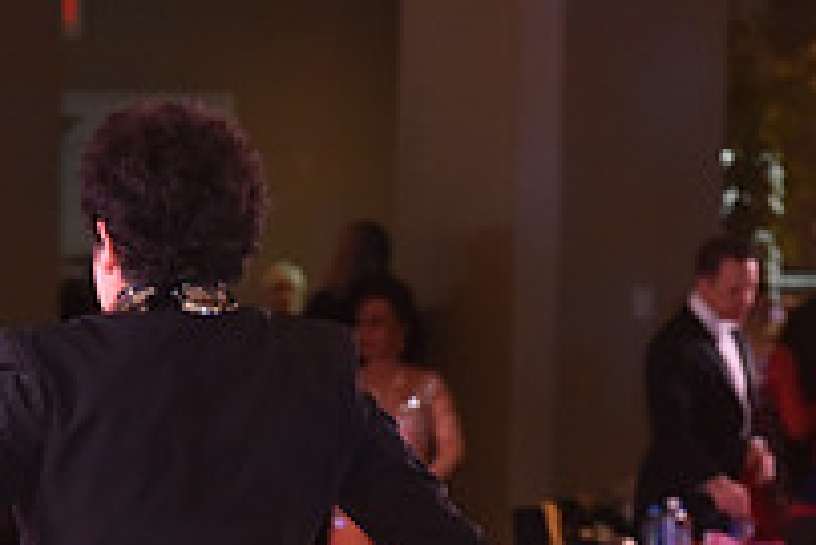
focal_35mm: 474
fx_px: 10751
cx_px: -8
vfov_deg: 2.9
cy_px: 769
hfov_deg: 4.3
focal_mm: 165
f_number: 5
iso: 1600
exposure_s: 1/200
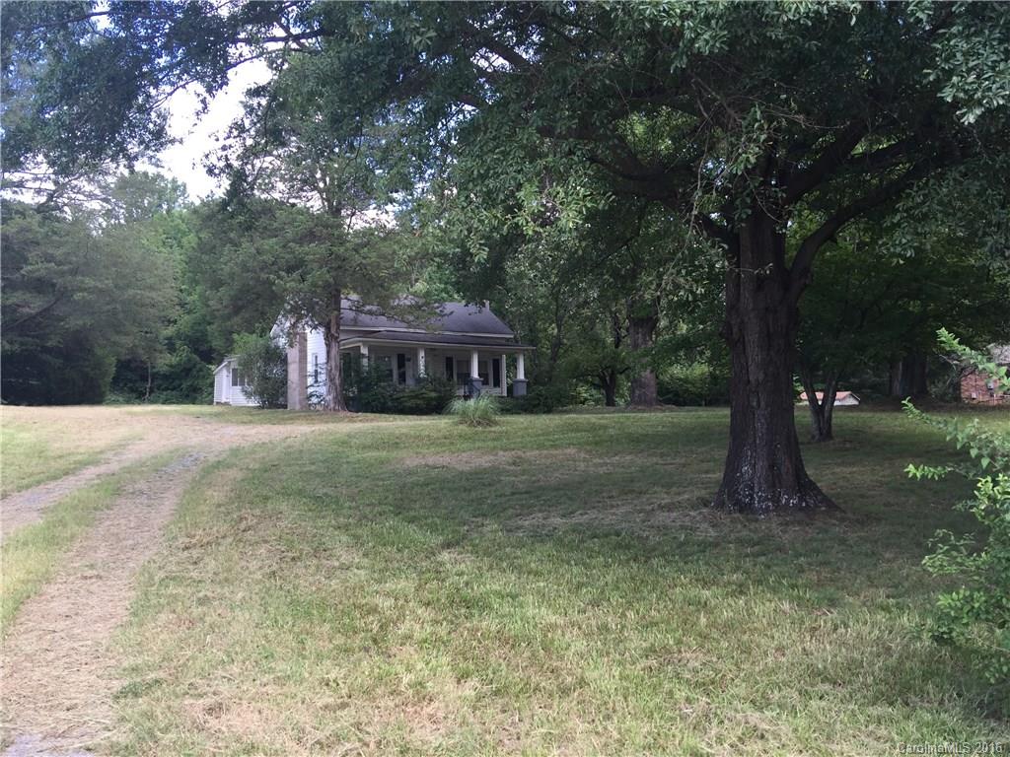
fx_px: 846
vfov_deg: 48.2
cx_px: 505
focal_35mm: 29
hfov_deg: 61.7
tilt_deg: +2.3
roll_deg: +0.2
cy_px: 378
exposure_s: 1/173
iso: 32
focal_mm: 4.15
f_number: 2.2
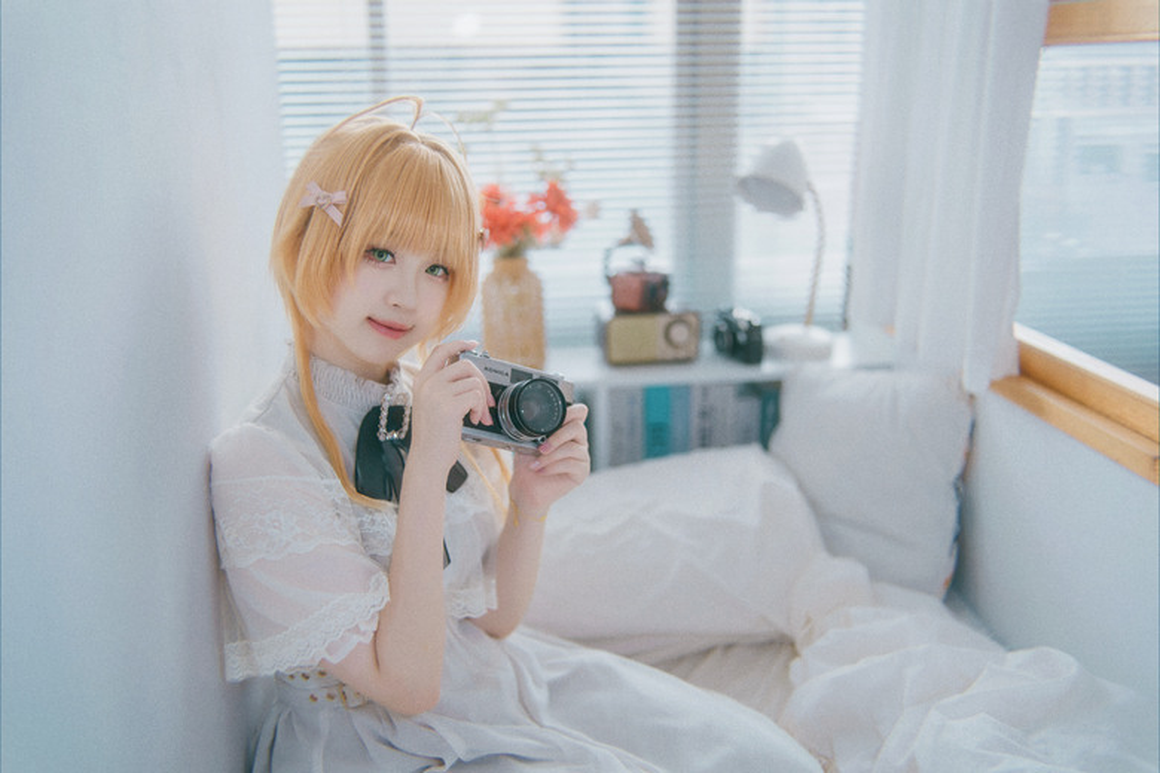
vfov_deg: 37.9
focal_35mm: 35
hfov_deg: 54.4
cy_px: 386
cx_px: 580
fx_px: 1128
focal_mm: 35
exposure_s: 1/160
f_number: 1.4
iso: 400
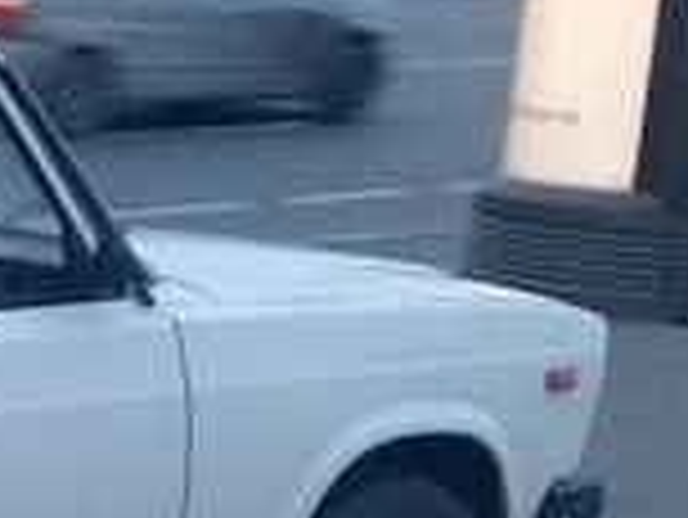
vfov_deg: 10.8
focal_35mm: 134
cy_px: 700
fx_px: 2665
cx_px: -706
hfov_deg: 12.8
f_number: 2.2
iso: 125
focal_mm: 3.3
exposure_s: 1/33
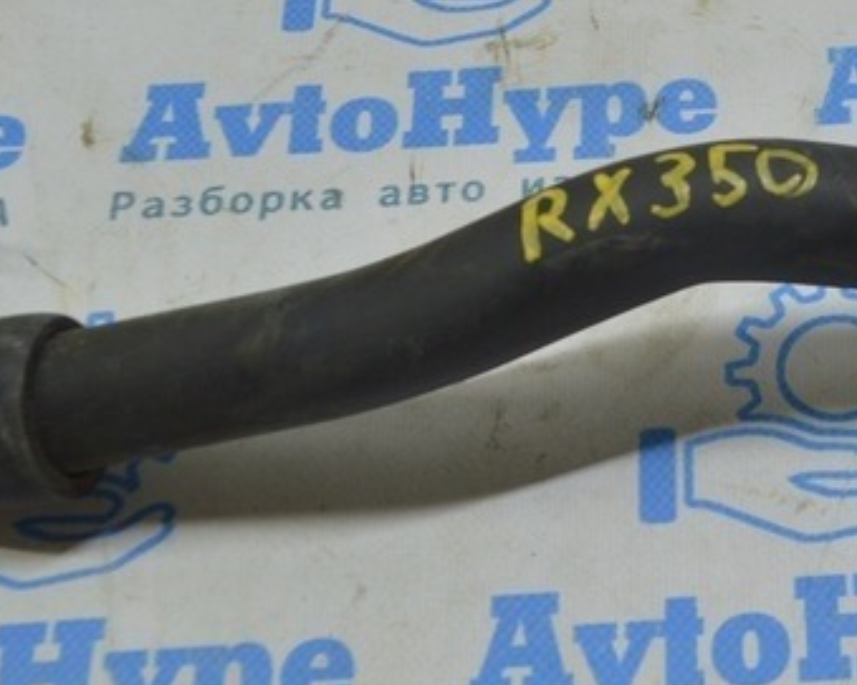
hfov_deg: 21.7
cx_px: 852
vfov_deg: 17.9
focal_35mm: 85
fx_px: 2155
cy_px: 143
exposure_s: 1/40
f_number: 5.6
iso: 400
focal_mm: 20
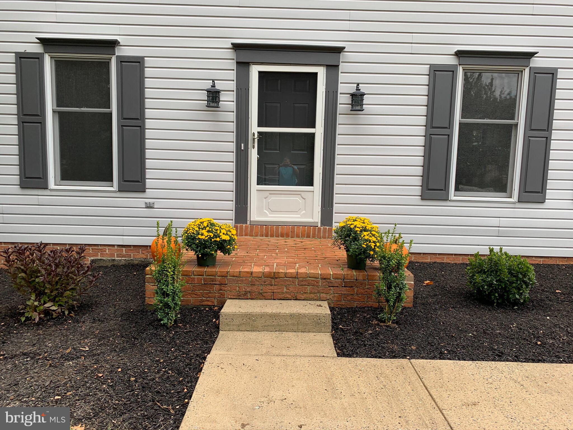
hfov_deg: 67.3
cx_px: 286
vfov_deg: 53.1
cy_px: 215
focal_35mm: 26
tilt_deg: -6.1
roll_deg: -1.2
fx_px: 430
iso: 25
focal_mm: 4.25
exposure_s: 1/319
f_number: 1.8
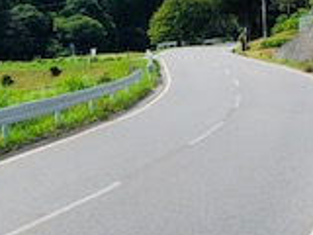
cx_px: 67
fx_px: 1013
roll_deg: +0.5
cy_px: 106
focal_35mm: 112
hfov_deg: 17.4
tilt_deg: +0.6
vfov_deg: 13.2
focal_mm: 3.99
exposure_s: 1/1499
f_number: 1.8
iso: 20
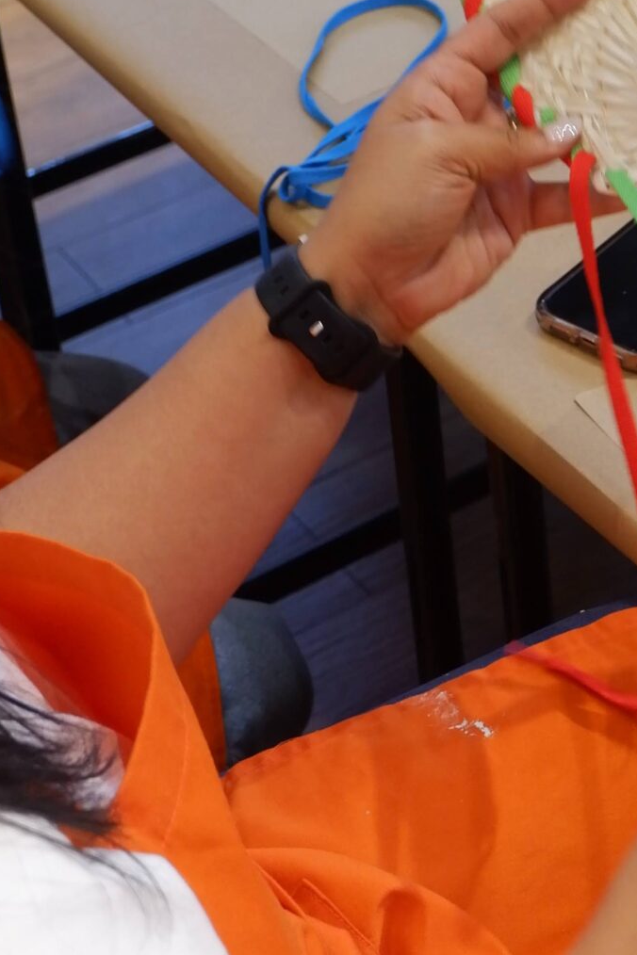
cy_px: 97
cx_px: 754
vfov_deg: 18.9
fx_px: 2813
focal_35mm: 106
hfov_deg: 12.6
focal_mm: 28.2
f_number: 4.5
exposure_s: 1/34
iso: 800
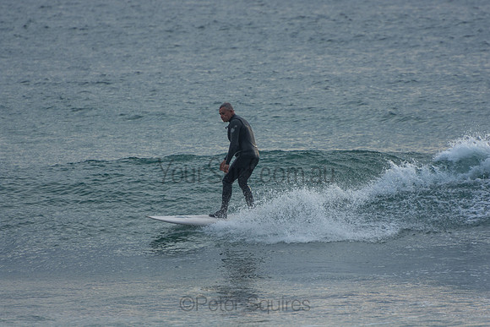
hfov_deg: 3.4
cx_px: 245
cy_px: 164
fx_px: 8168
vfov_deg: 2.3
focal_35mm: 600
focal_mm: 400
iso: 180
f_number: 5.6
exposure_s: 1/400
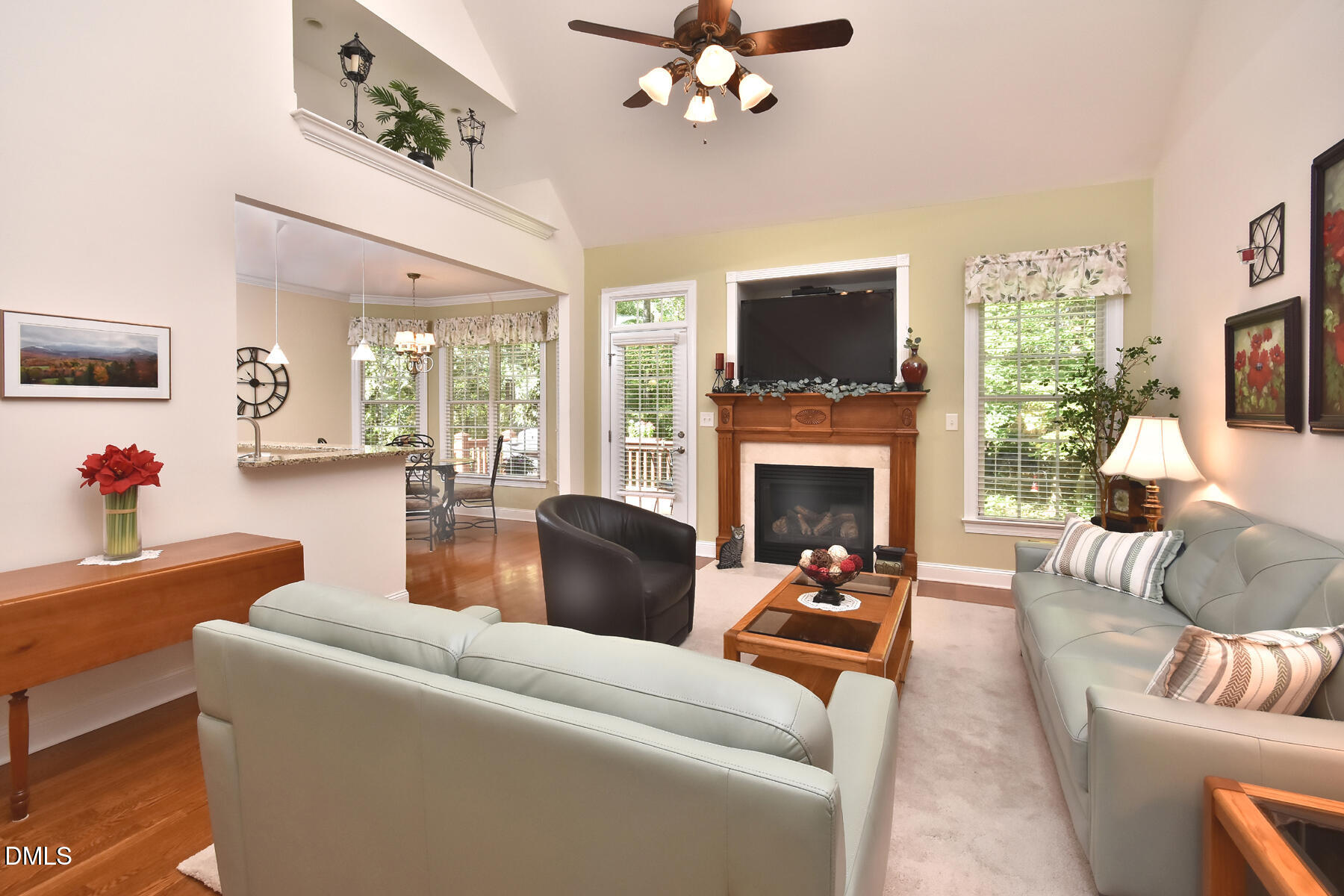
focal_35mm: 15
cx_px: 672
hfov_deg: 100.4
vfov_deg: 77.3
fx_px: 560
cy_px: 448
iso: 400
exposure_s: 1/40
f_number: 8
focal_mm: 10
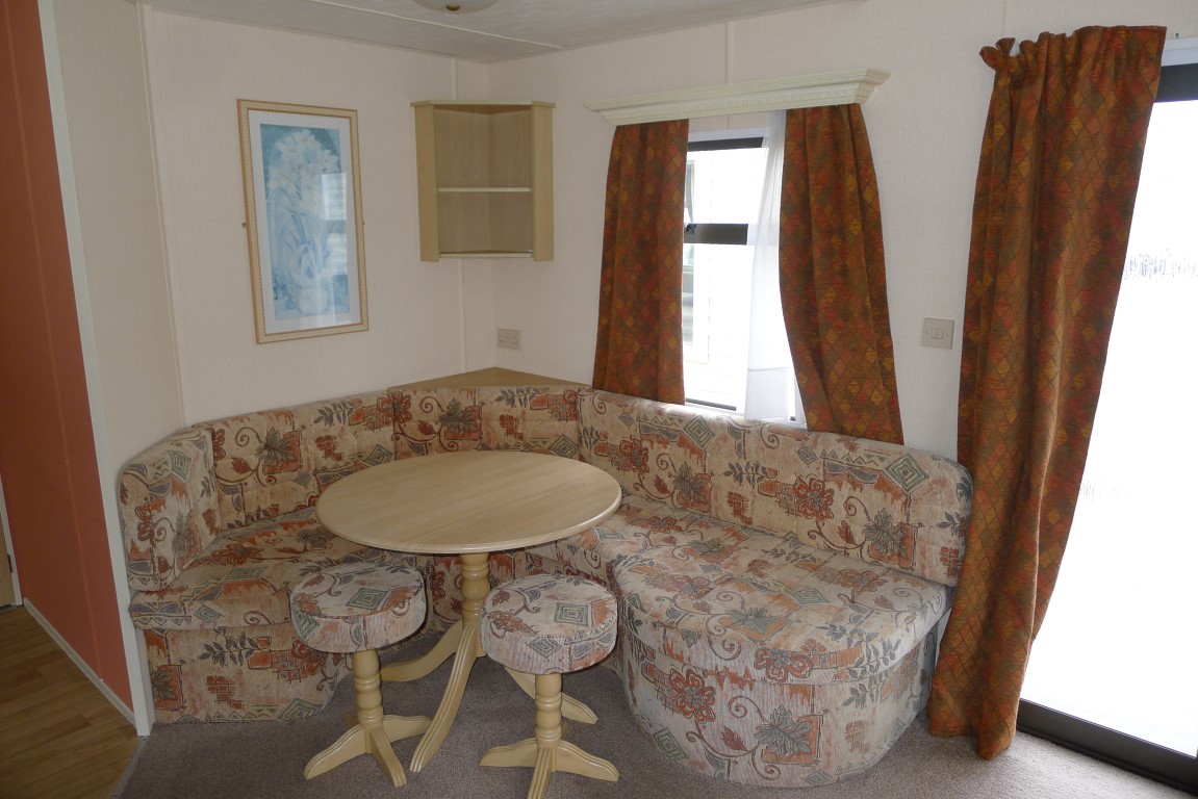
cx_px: 599
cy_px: 400
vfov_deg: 53.2
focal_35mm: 24
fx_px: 799
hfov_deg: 73.7
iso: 100
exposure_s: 1/100
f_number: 2
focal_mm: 5.1
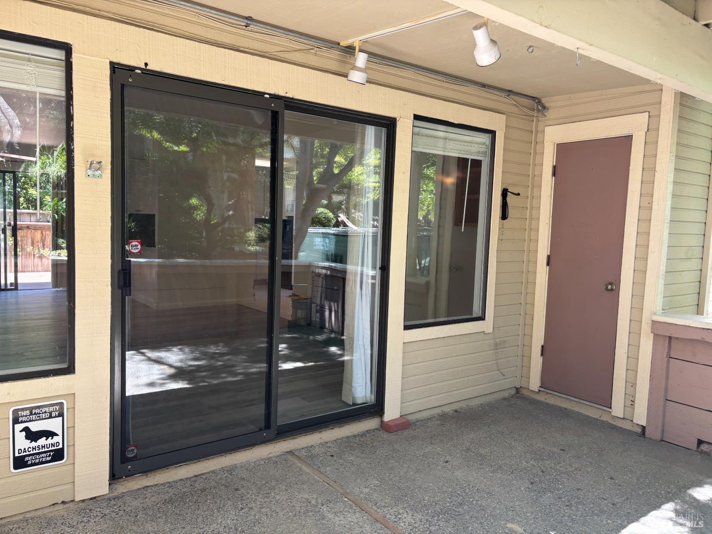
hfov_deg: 67.3
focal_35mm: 26
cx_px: 356
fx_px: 535
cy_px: 267
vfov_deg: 53.1
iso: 80
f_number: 1.6
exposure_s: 1/121
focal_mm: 5.96
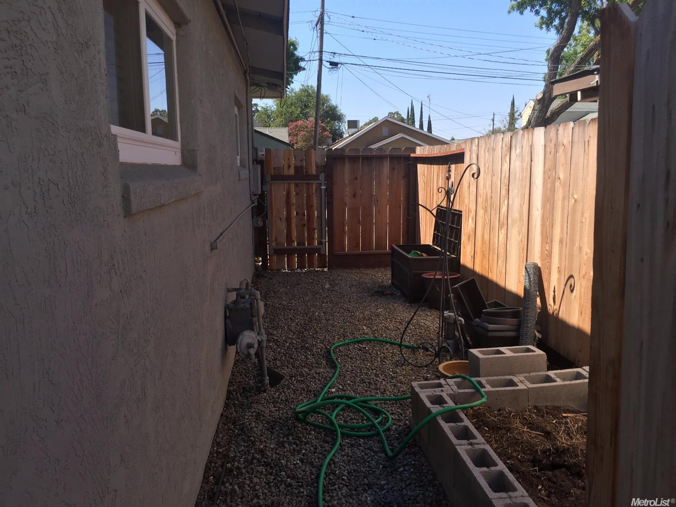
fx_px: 566
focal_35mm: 29
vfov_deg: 48.2
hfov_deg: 61.7
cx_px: 338
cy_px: 254
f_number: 2.2
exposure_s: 1/964
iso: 32
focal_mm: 4.15
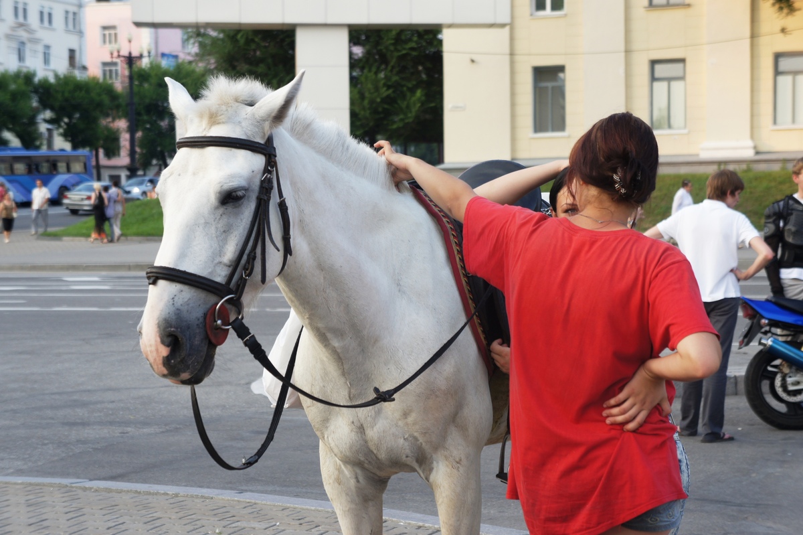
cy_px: 268
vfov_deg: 16.5
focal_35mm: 82
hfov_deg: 24.6
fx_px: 1839
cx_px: 402
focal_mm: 55
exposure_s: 1/100
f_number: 5.6
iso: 200
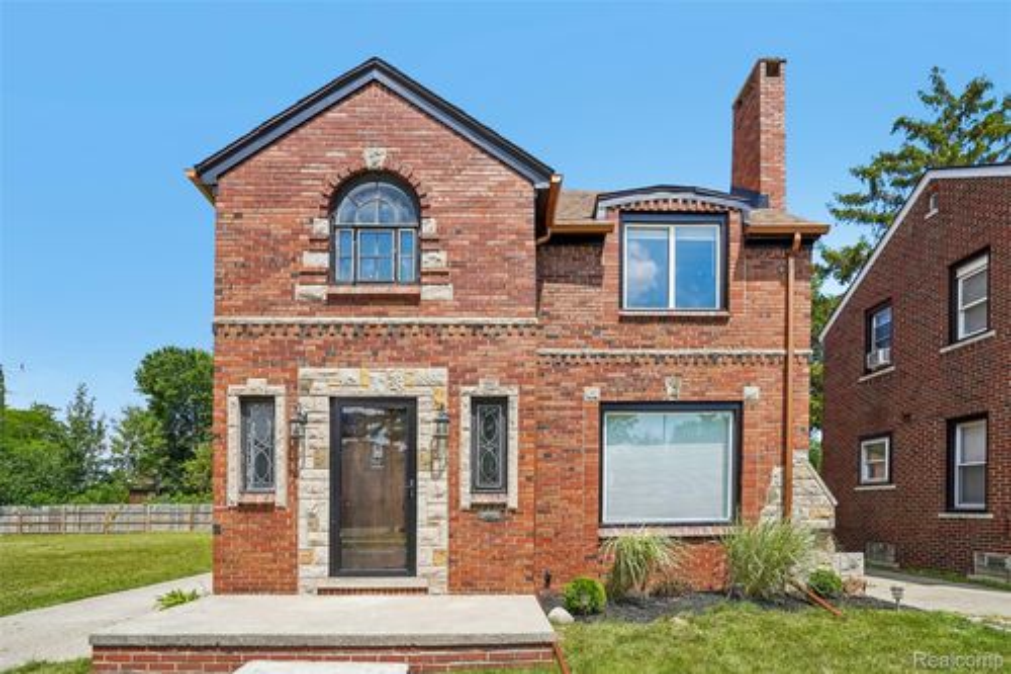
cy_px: 337
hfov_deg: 90.0
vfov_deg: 67.3
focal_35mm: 18
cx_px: 506
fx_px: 505
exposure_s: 1/1000
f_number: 8
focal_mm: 18
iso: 400
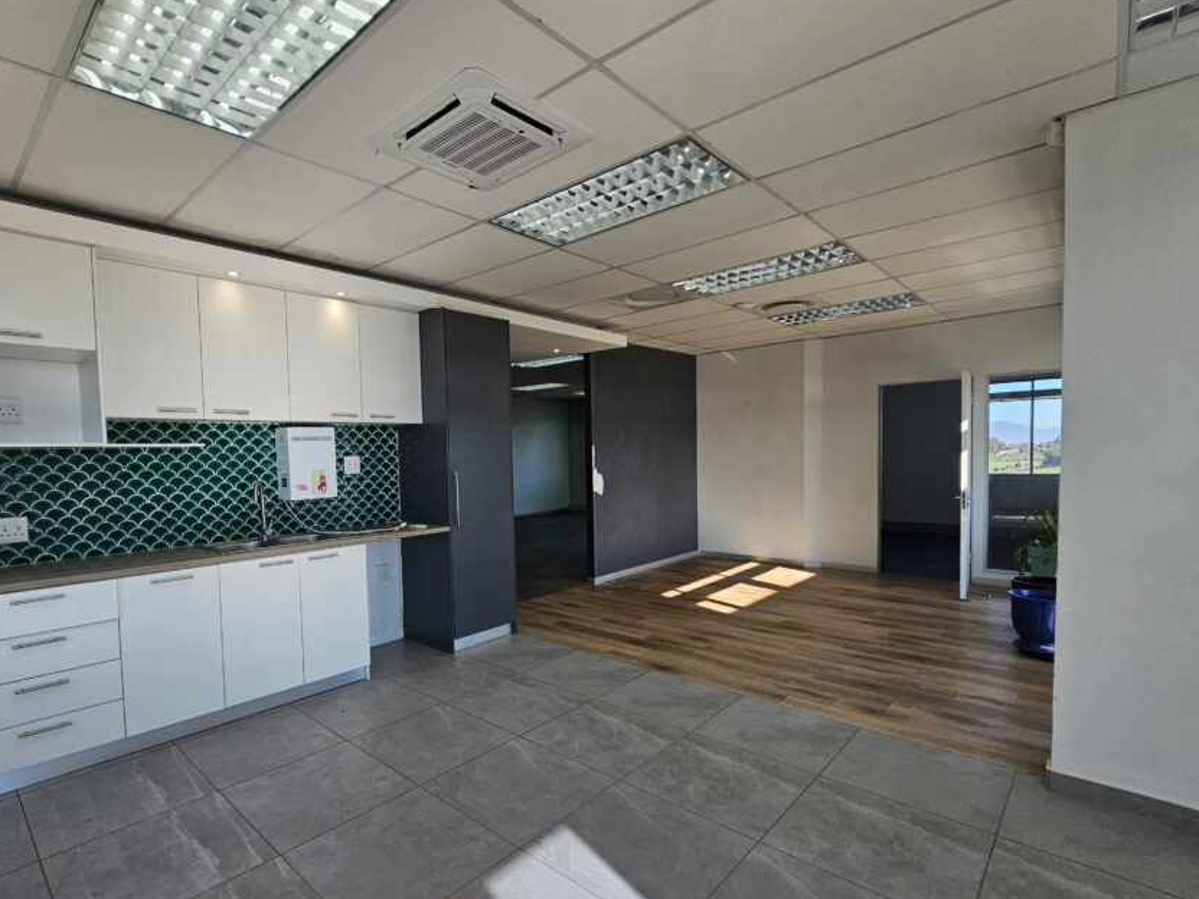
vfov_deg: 78.0
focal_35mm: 16
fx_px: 554
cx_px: 522
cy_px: 475
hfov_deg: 94.0
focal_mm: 2.2
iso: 50
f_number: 2.2
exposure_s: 1/221
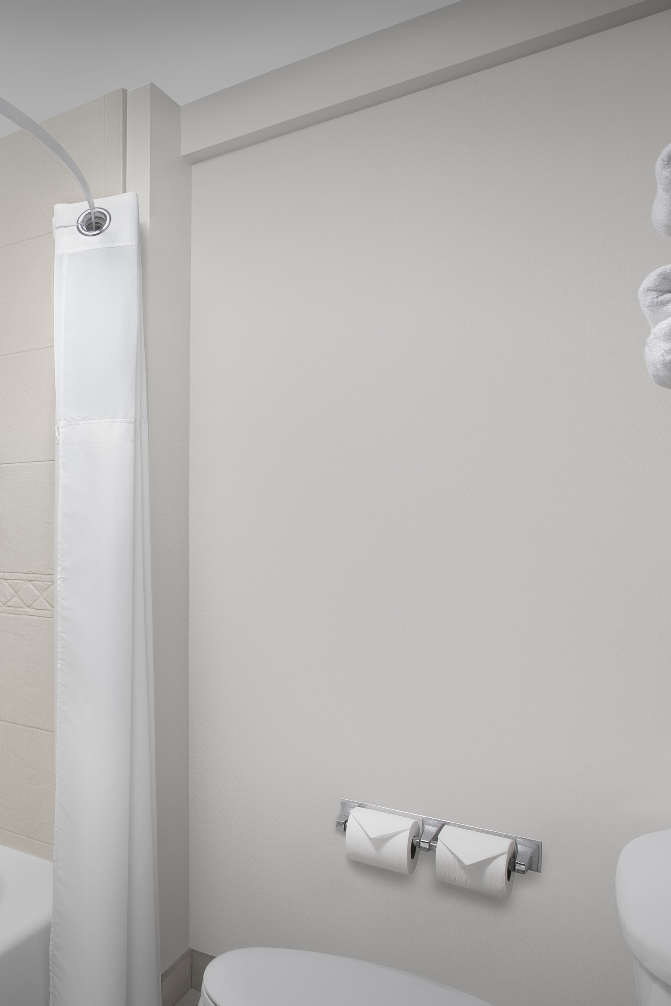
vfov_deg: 71.5
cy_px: 511
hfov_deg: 43.4
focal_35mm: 25
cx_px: -12
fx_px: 699
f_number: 11
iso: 50
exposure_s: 2
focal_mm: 16
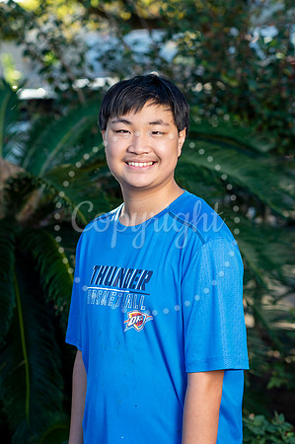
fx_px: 1047
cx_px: 148
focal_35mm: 85
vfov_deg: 23.9
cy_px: 222
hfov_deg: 16.0
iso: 200
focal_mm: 85
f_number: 4
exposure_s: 1/160
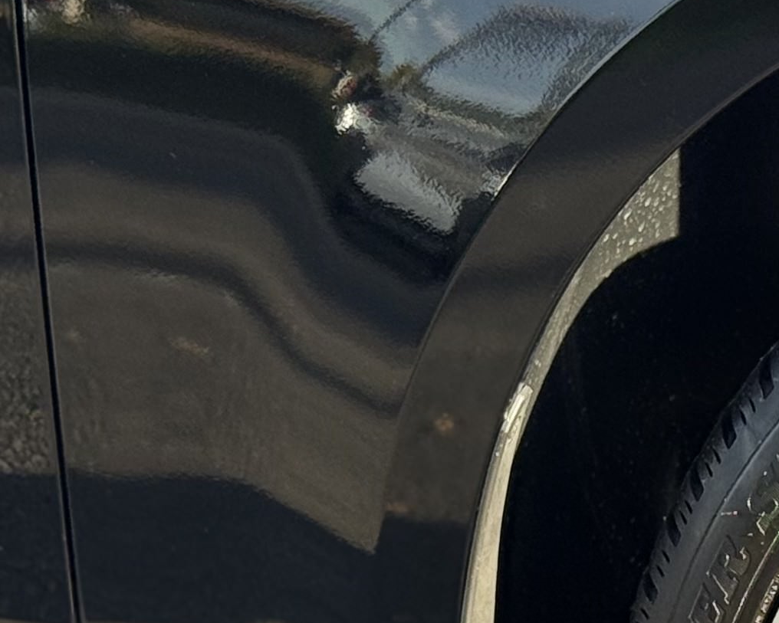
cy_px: 671
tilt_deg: -10.8
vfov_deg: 8.3
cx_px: 1227
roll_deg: +0.2
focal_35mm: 186
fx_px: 4289
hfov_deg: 10.0
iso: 64
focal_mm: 6.76
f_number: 1.78
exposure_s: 1/1059
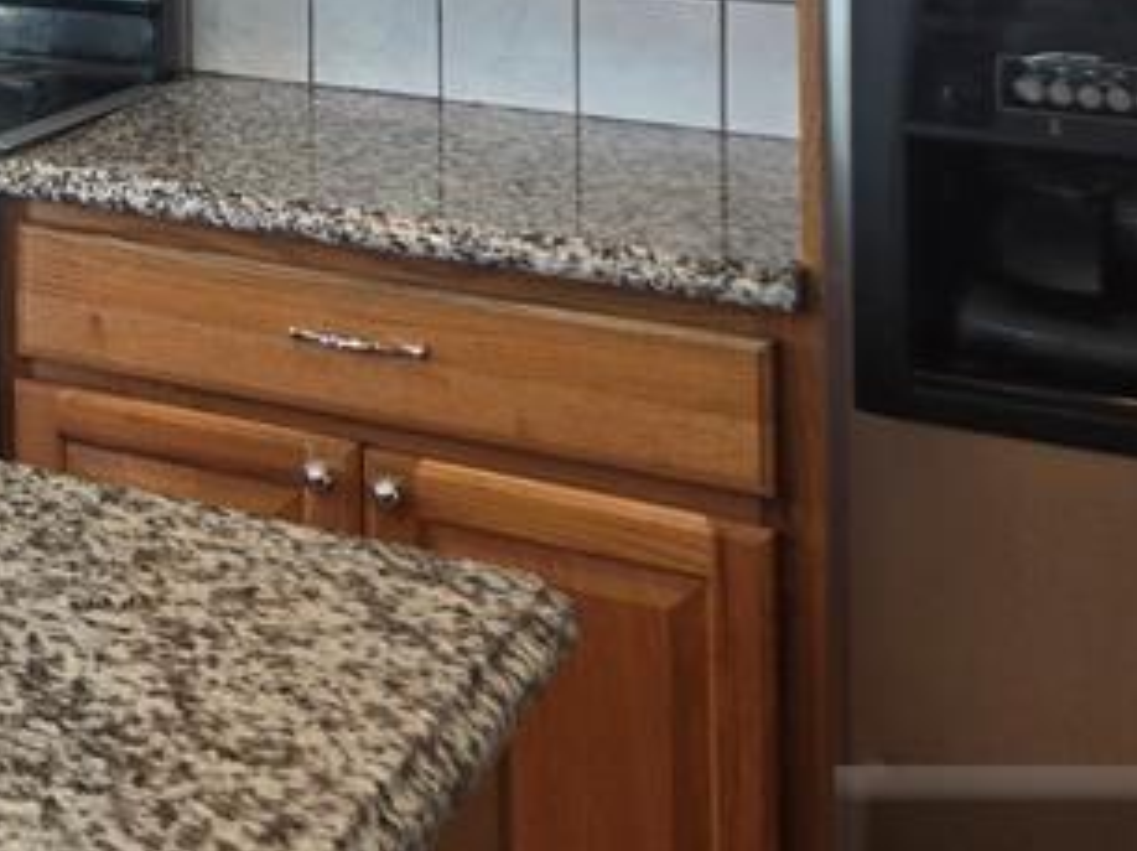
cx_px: -513
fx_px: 2527
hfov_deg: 21.7
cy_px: -394
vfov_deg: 17.4
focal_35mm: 77
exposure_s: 1/120
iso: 50
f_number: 1.8
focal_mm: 5.4
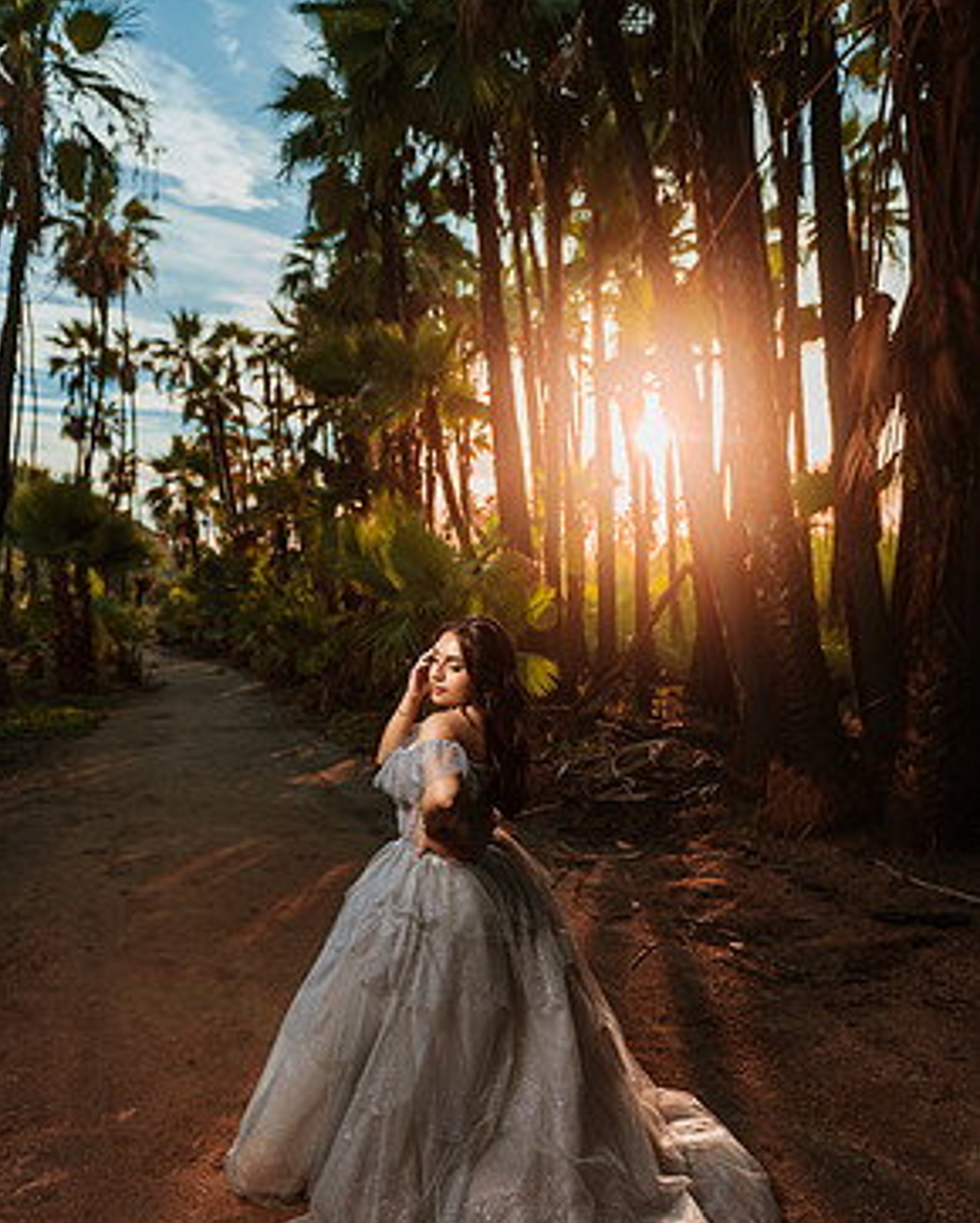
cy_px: 716
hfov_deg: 51.6
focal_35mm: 28
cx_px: 476
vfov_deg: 61.8
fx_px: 1014
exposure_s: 1/800
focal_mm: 24
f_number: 2.8
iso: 100
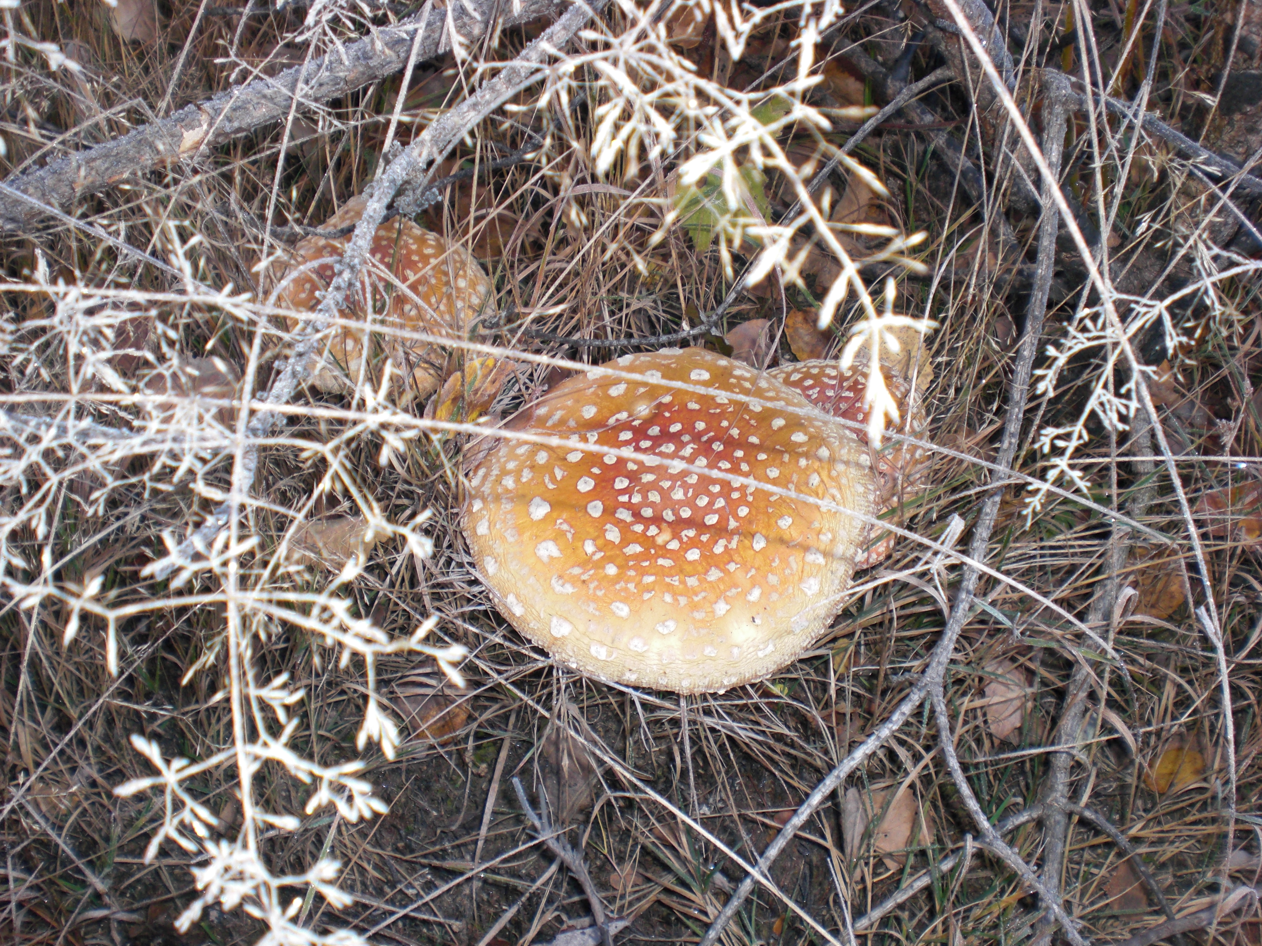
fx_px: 1385
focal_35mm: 38
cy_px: 473
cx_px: 631
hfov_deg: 49.0
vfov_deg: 37.7
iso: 100
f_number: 3.1
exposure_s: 1/60
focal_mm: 6.3
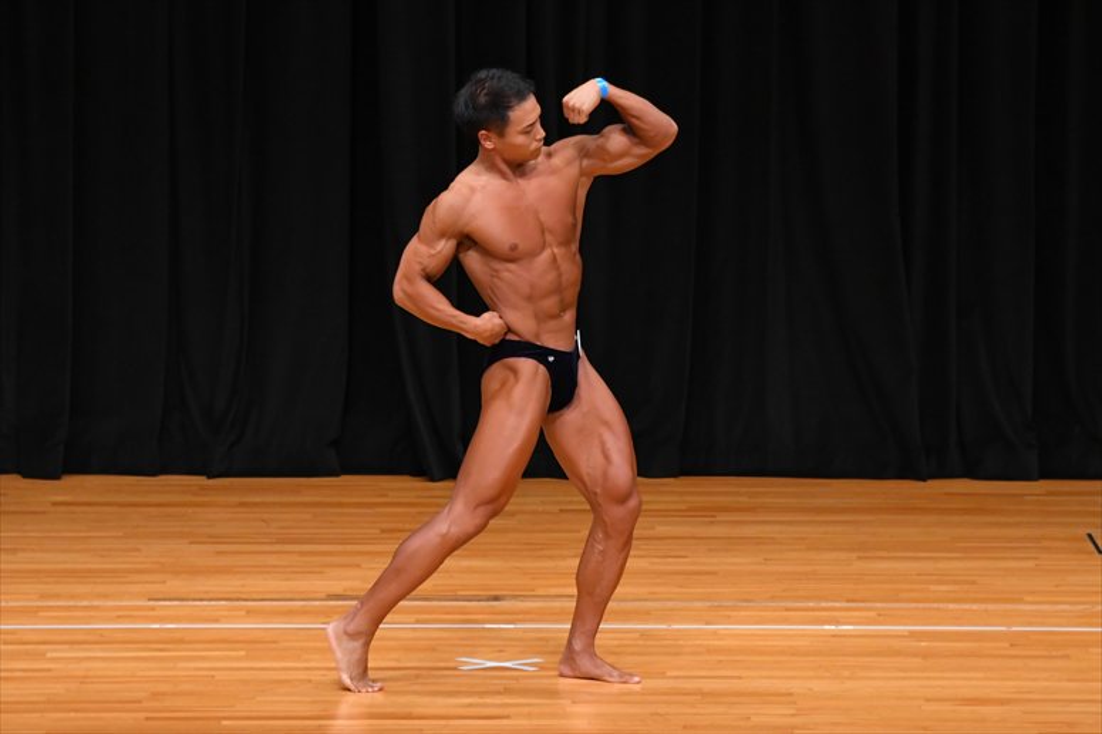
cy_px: 367
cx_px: 551
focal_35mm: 255
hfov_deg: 8.1
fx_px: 7802
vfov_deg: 5.4
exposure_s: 1/400
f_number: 5.6
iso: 3200
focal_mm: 170
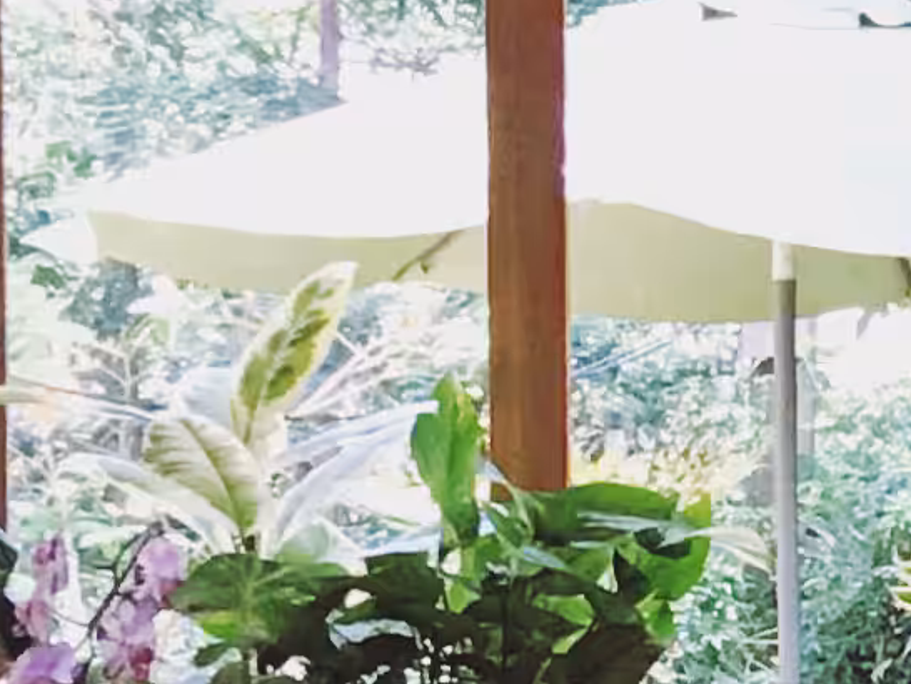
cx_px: 2393
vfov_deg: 6.9
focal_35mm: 214
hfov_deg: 8.3
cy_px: 460
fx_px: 5634
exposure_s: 1/30
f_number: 2.2
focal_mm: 4.15
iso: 32
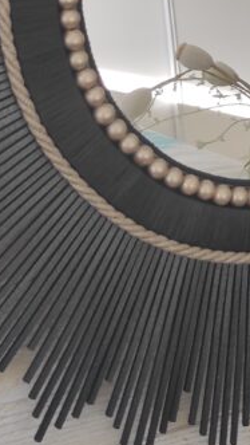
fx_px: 989
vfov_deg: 24.0
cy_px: -19
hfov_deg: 14.3
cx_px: 197
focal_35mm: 84
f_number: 1.89
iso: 131
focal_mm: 5.43
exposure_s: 1/100
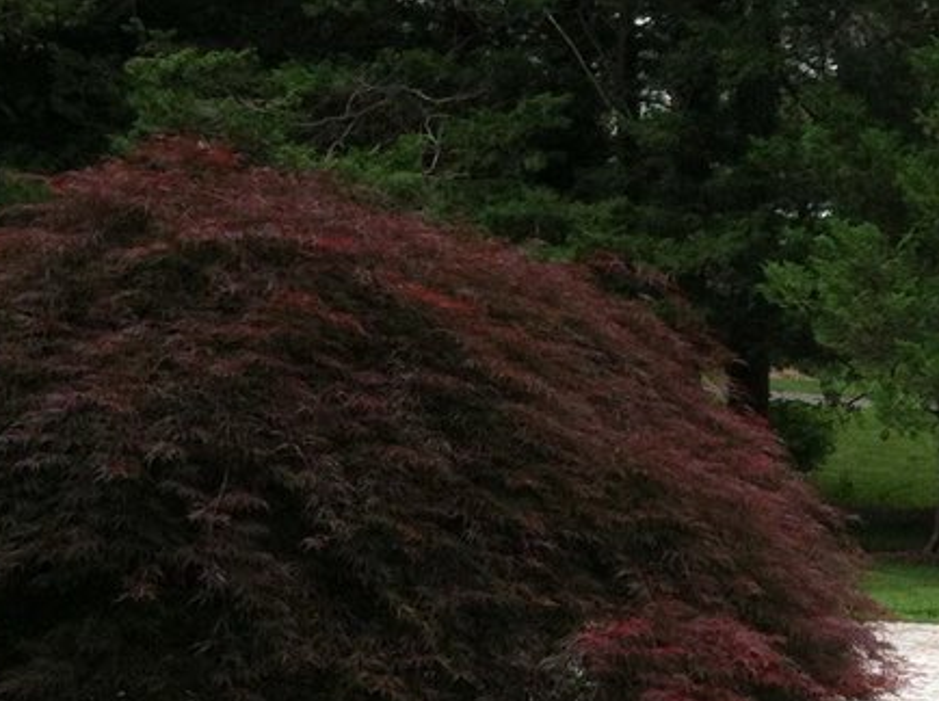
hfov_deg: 14.4
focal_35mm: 129
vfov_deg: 11.0
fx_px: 3493
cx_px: 1357
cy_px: 1046
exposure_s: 1/462
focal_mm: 3.85
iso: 80
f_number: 2.8
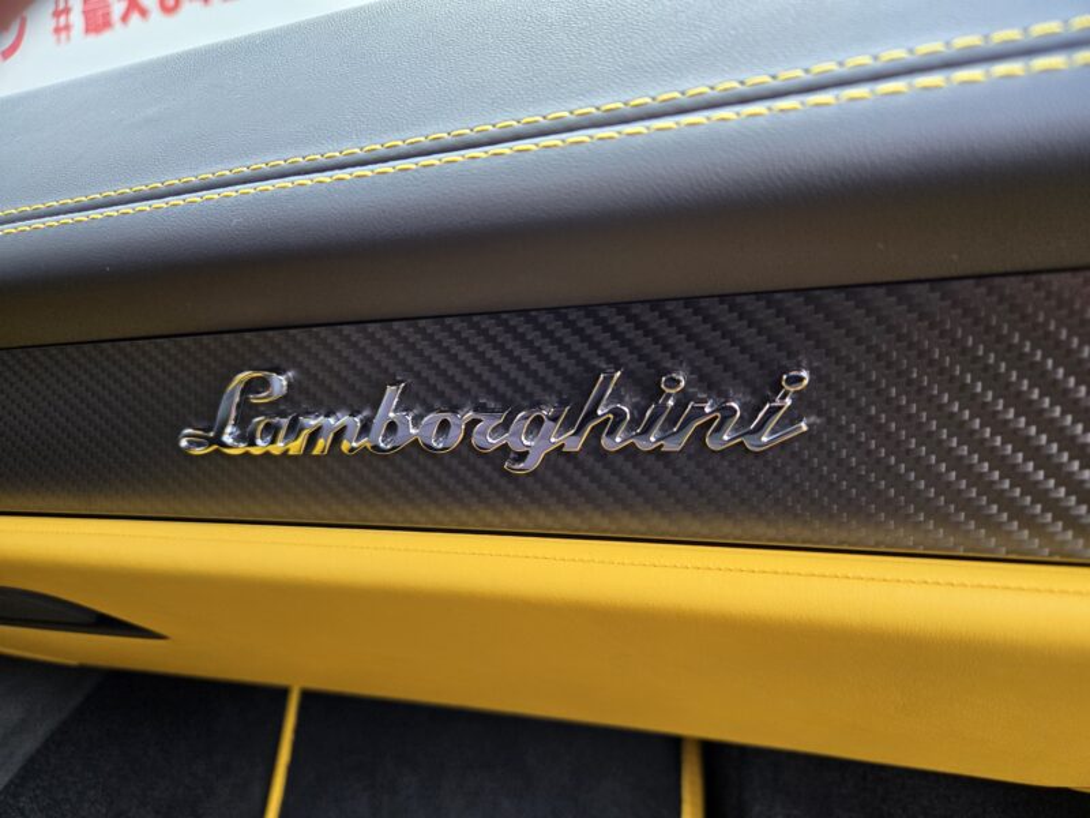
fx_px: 724
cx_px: 545
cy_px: 409
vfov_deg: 58.9
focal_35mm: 23
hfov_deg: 73.9
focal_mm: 5.4
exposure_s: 1/100
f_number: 1.8
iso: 160
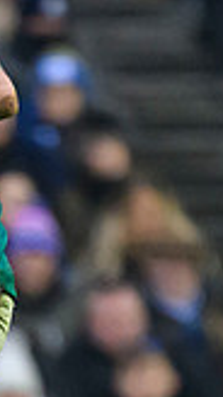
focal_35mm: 4112
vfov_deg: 0.5
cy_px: 739
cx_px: -199
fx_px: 43315
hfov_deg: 0.3
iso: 4000
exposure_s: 1/1250
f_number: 4
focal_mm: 560
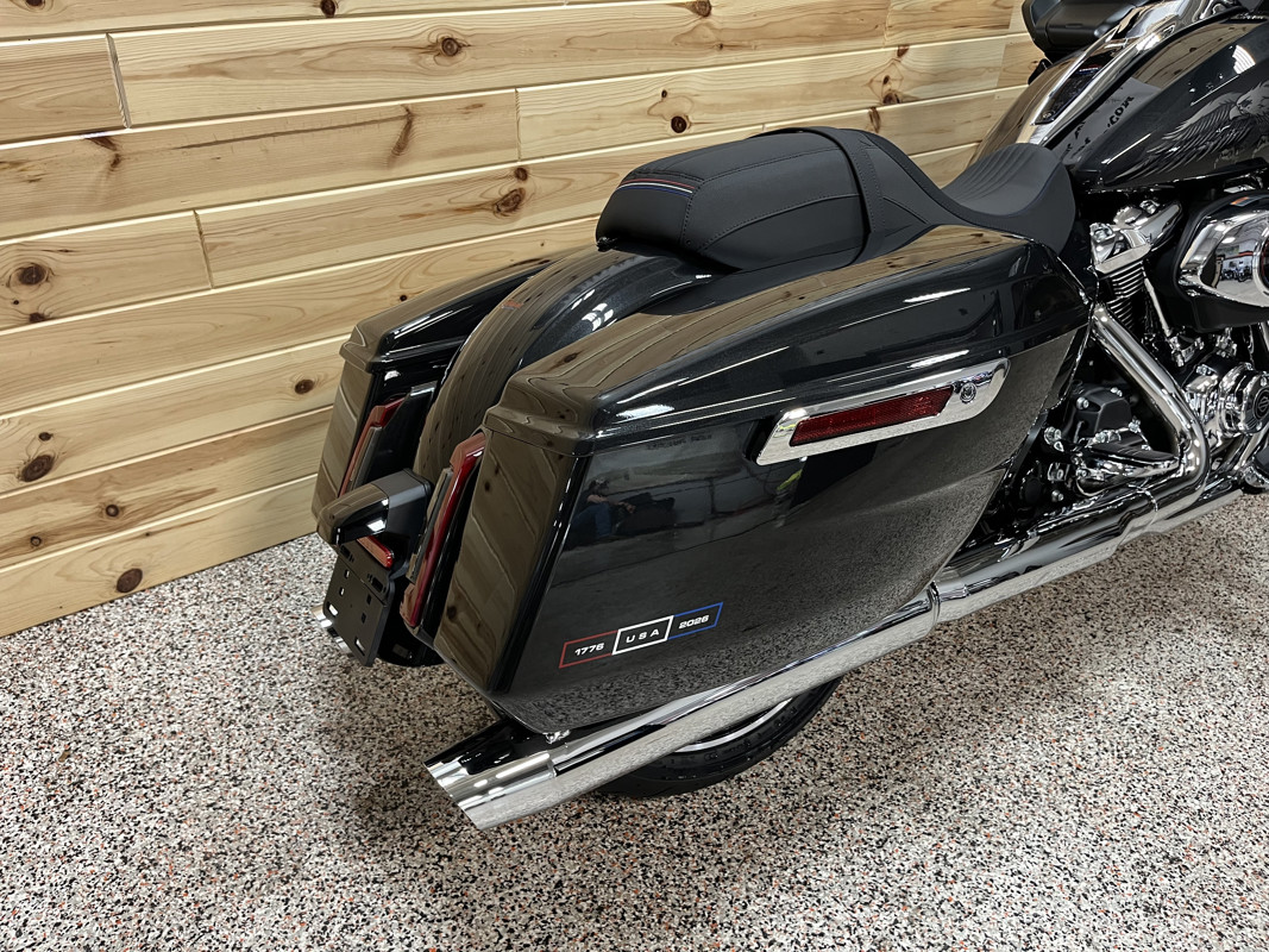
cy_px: 476
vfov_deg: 53.1
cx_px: 634
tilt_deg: -32.4
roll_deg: -2.7
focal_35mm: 26
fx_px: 953
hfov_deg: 67.3
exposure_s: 1/60
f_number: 1.6
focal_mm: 5.1
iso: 160
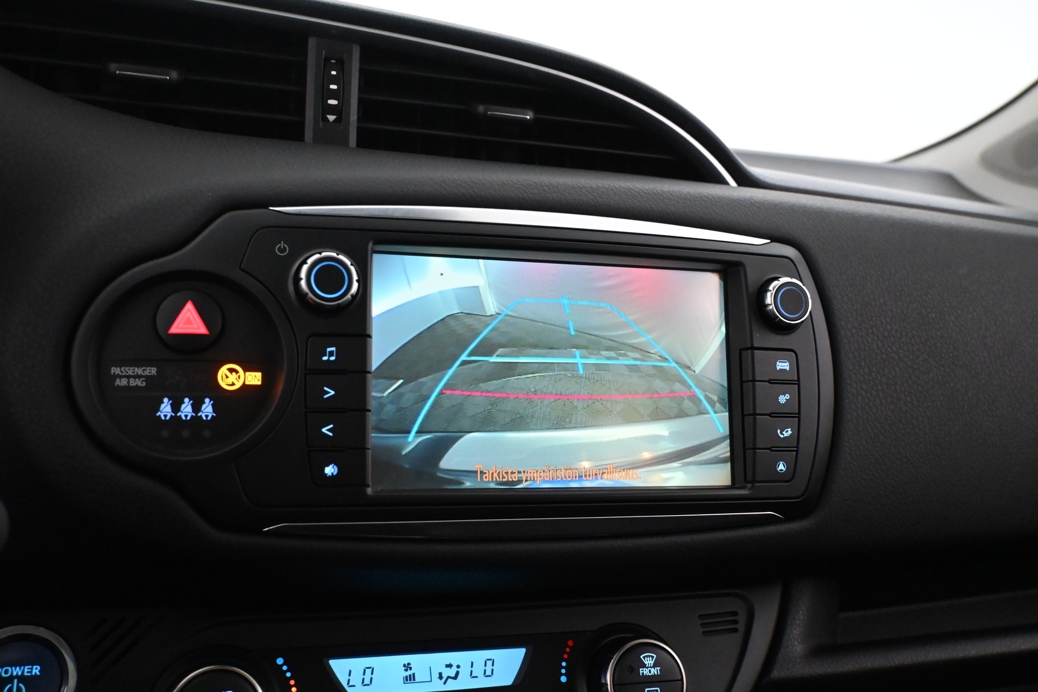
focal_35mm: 34
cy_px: 346
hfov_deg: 55.1
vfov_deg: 38.4
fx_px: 995
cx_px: 519
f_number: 4.2
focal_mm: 23
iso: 5000
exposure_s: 1/60
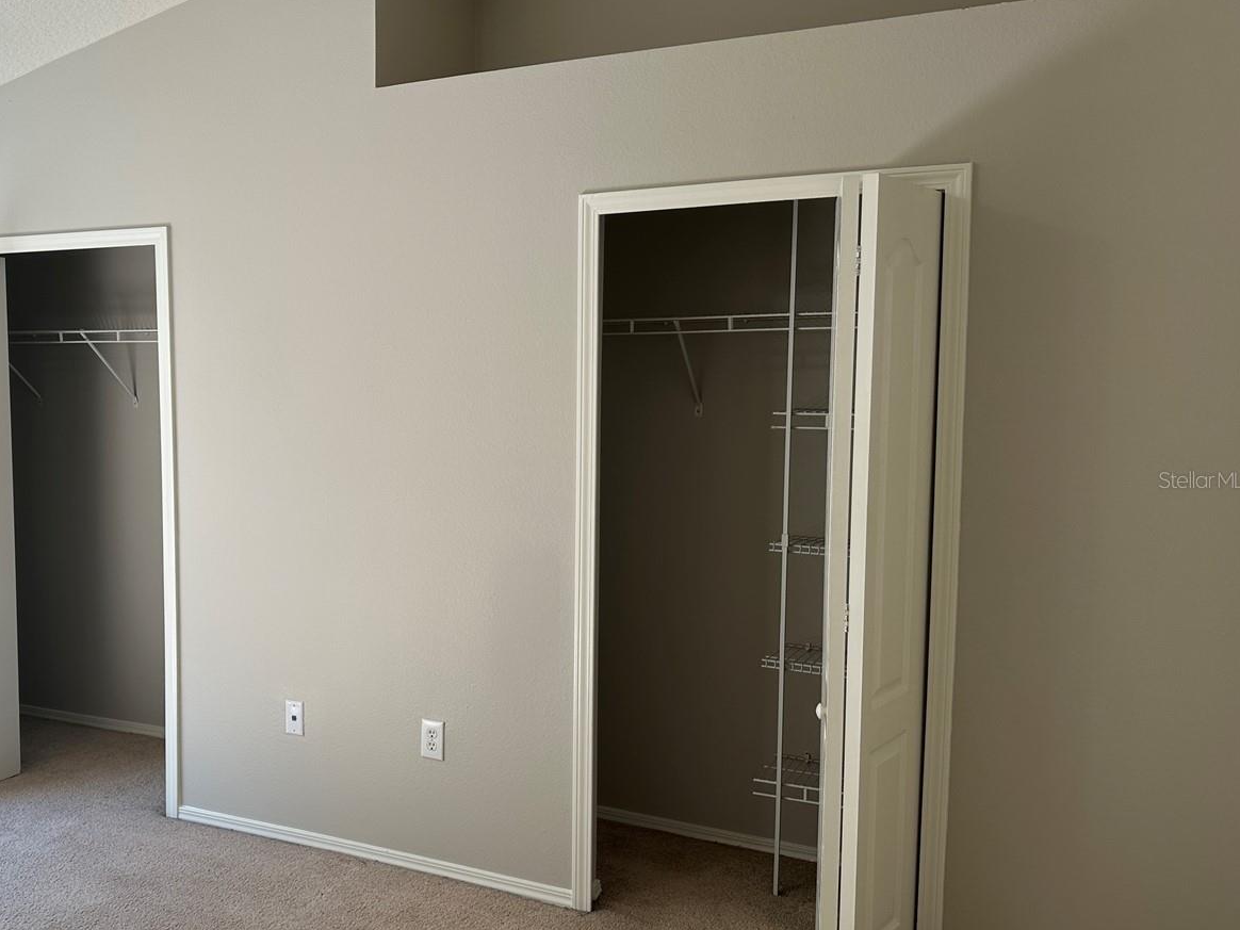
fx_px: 1182
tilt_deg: -5.0
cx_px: 407
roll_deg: -0.7
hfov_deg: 54.2
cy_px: 479
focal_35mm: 33
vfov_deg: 42.9
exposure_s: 1/140
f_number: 1.78
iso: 64
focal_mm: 6.86
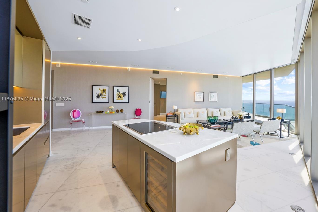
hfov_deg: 103.5
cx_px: 182
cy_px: 99
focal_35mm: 14
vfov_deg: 81.1
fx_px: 124
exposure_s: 1/40
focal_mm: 12
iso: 100
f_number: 7.1
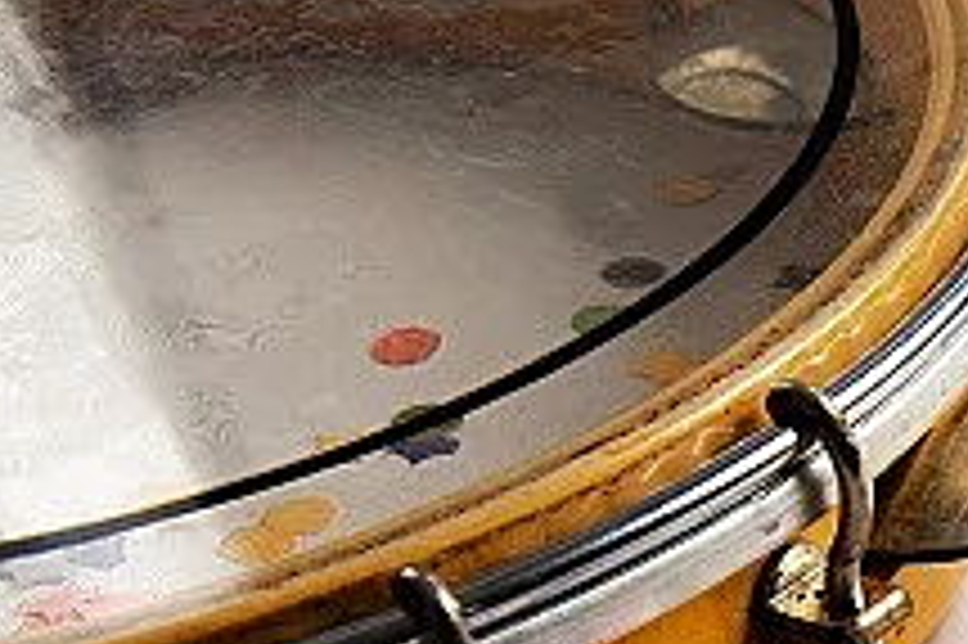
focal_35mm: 106
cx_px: 1274
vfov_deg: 12.7
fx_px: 2848
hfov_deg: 18.0
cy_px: 709
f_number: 14
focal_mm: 38
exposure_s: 1/125
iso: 200
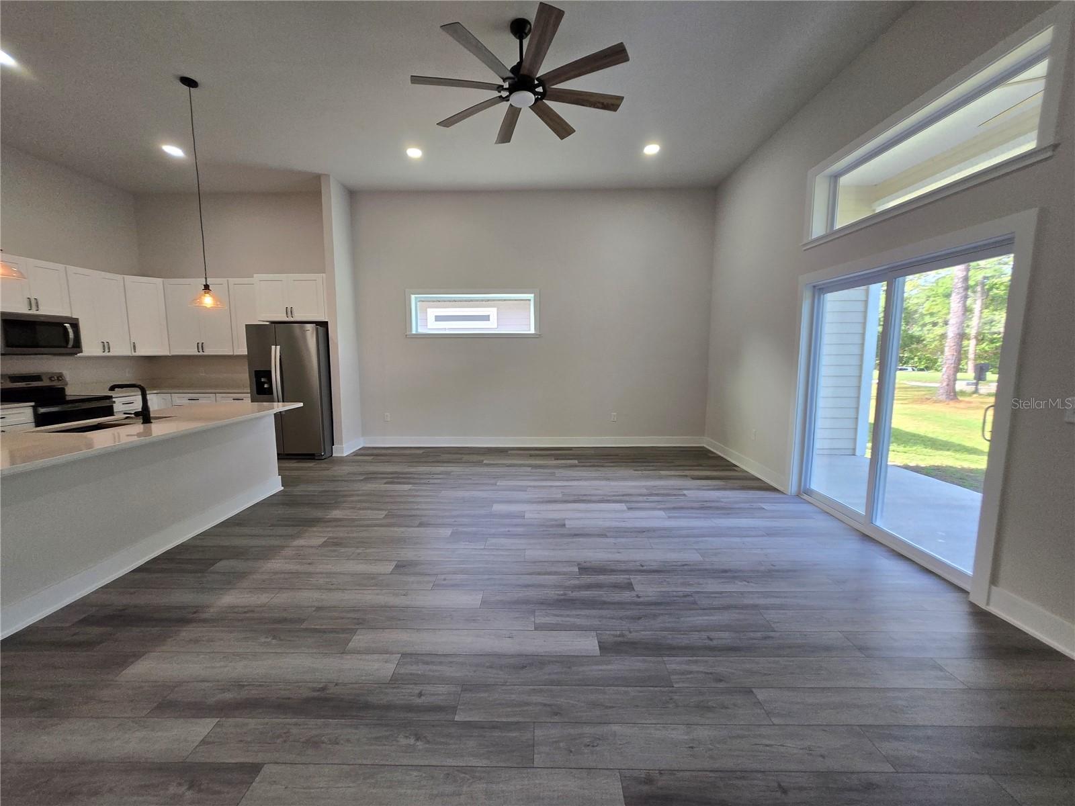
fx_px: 404
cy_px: 403
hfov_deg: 106.2
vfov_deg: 89.9
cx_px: 538
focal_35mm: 13
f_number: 2.2
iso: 80
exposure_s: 1/70
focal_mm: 1.7
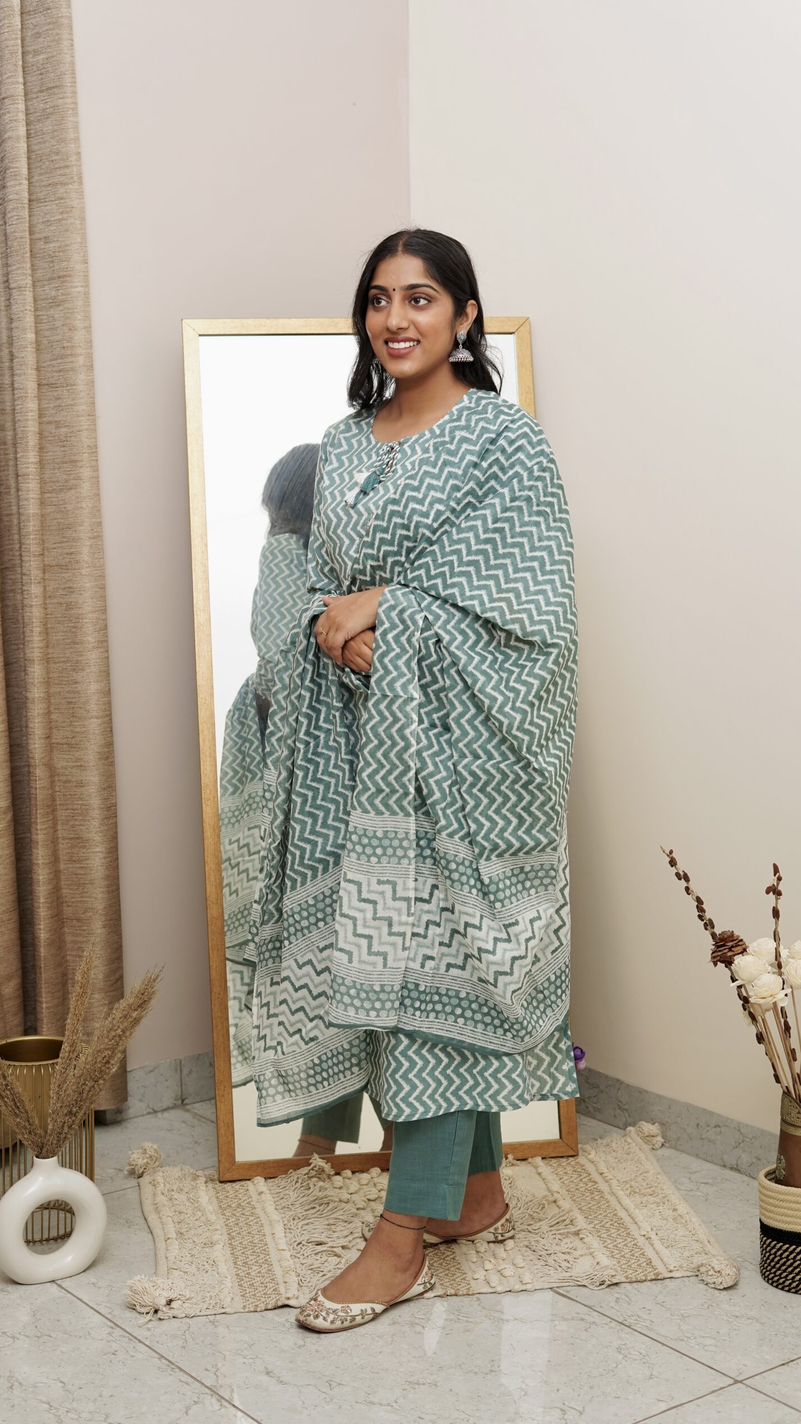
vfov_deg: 39.2
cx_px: 398
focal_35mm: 53
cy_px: 715
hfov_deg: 22.6
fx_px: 2001
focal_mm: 50
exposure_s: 1/250
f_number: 4
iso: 500
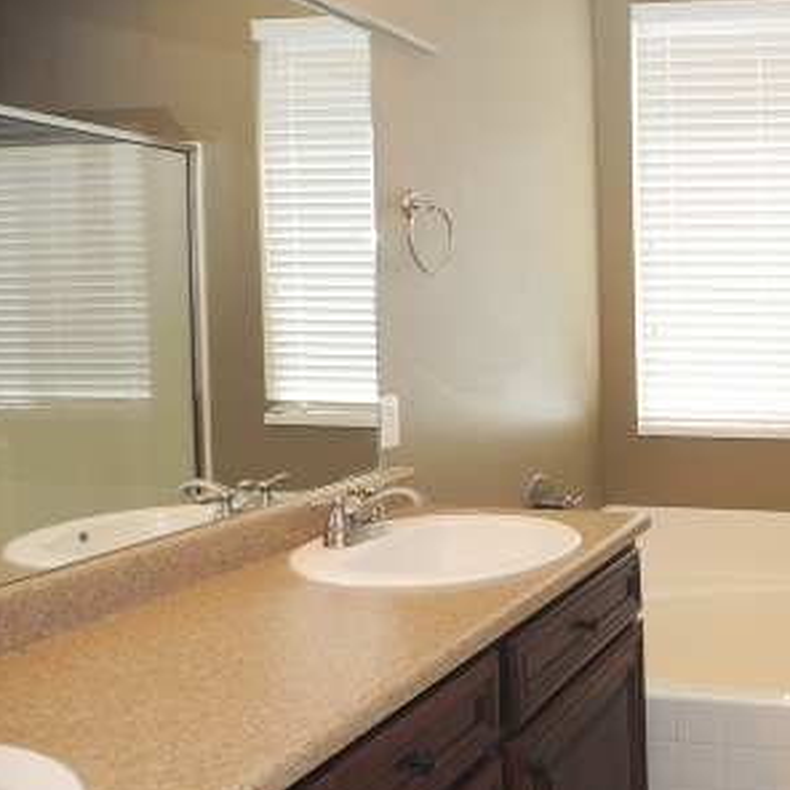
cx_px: 841
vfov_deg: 49.6
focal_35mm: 33
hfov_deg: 41.2
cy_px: 455
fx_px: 852
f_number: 4
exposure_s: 1/60
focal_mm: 12
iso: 200
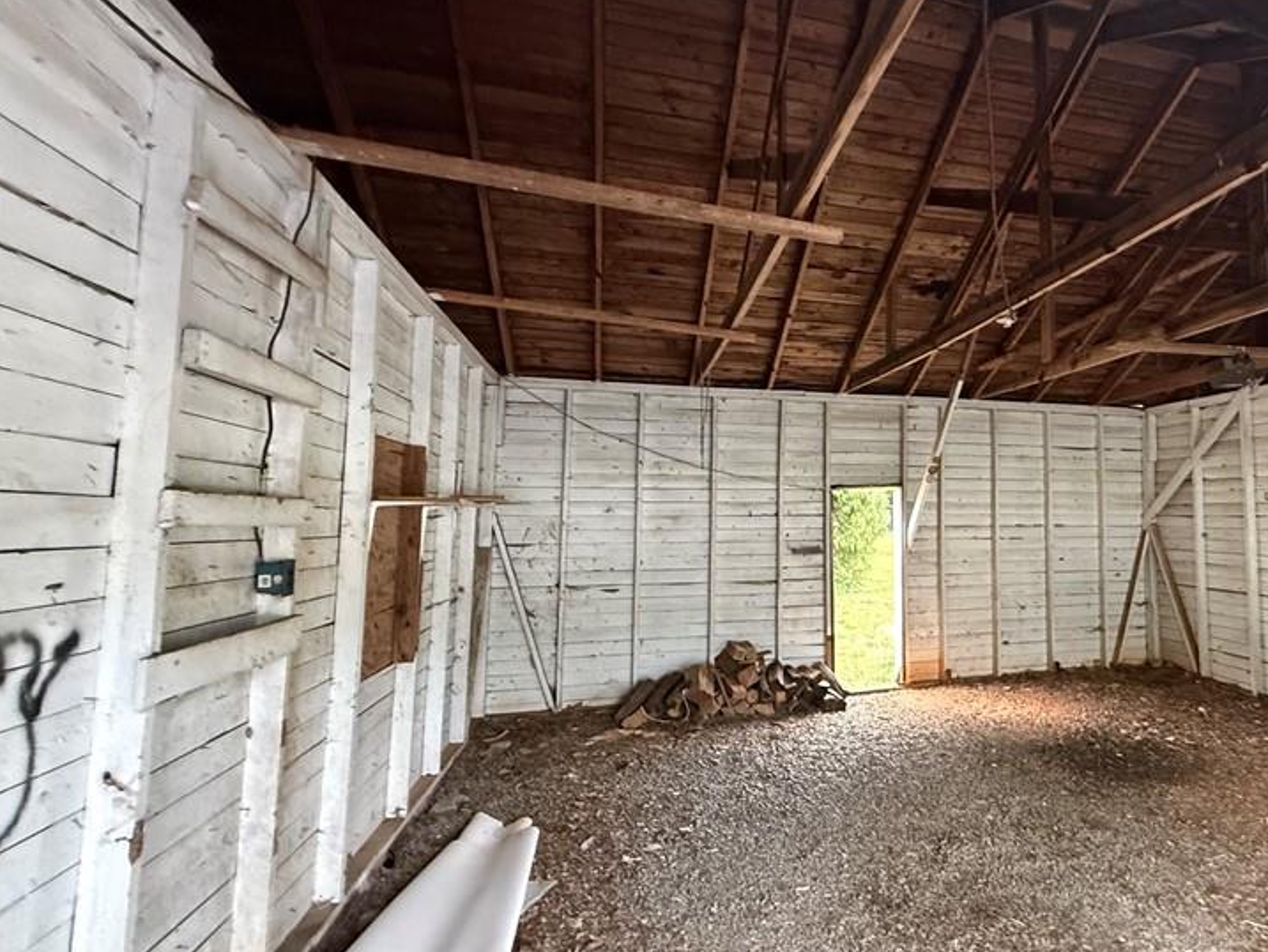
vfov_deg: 66.0
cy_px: 457
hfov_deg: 78.7
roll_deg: +0.3
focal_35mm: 20
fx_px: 733
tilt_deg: +3.9
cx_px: 859
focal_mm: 2.22
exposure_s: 1/60
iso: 800
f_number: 2.2
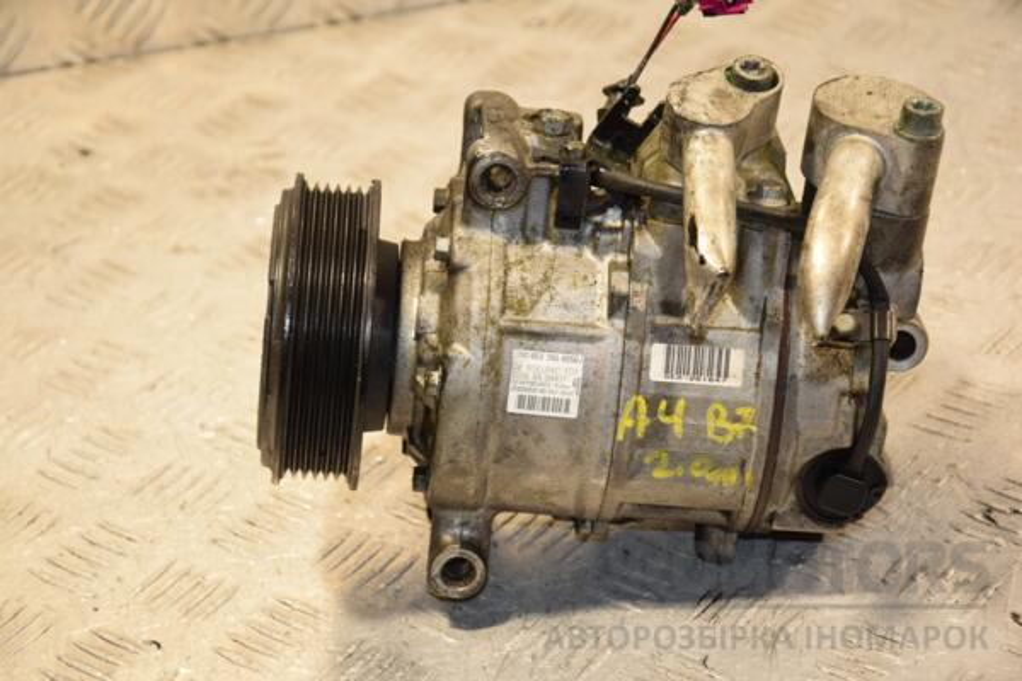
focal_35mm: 112
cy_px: 340
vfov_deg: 12.2
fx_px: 3194
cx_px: 511
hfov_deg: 18.2
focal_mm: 75
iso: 800
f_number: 5.6
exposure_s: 1/200
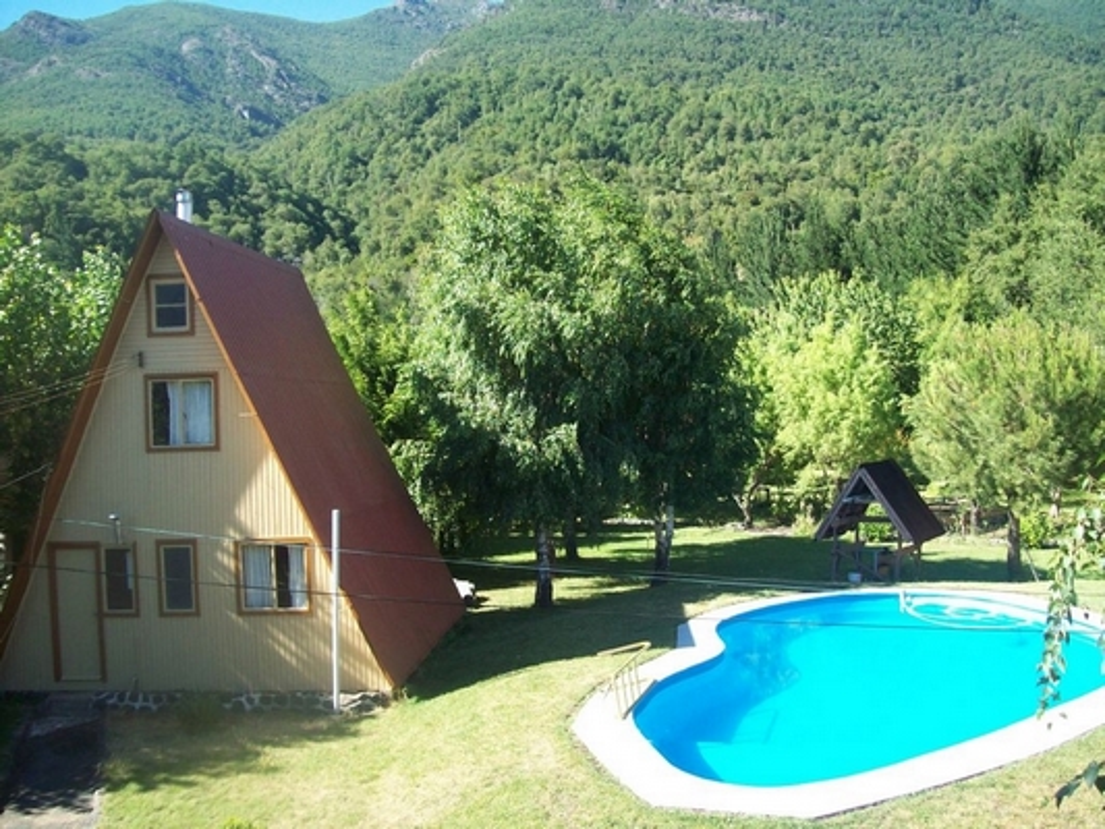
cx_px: 552
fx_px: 1149
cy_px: 414
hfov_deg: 51.3
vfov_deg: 39.7
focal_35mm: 36
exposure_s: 1/339
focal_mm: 6
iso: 80
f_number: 2.7
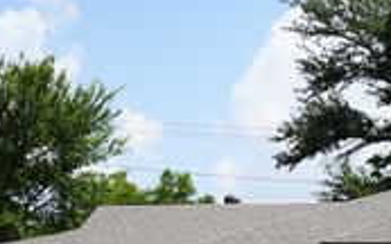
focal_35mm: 97
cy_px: 297
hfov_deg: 20.4
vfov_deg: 13.1
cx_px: 438
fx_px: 1033
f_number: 9
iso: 100
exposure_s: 1/125
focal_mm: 33
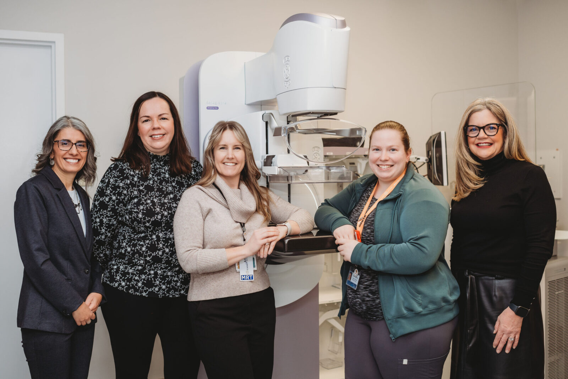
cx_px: 281
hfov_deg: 49.5
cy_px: 190
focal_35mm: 39
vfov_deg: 34.2
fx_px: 616
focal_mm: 35
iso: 200
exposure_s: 1/160
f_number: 2.8
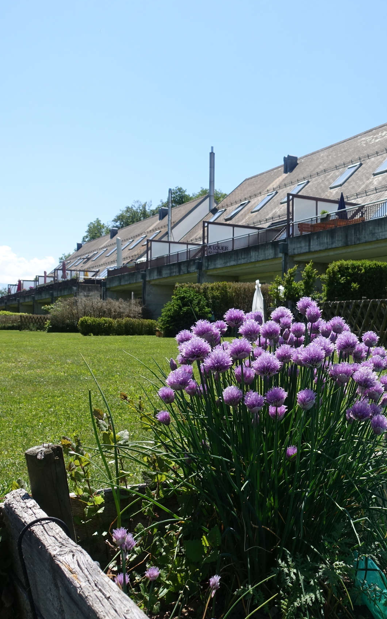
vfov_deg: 52.7
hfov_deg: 32.2
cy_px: 308
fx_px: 624
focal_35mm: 37
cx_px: 371
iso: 125
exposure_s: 1/400
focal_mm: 8.8
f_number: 5.6
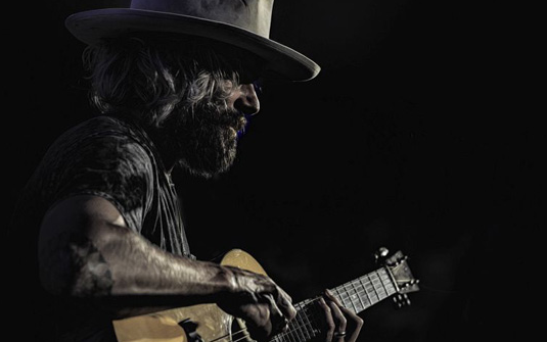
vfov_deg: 4.9
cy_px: 164
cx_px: 258
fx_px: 4027
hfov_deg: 7.8
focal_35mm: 270
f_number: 2.8
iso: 400
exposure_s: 1/200
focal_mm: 200
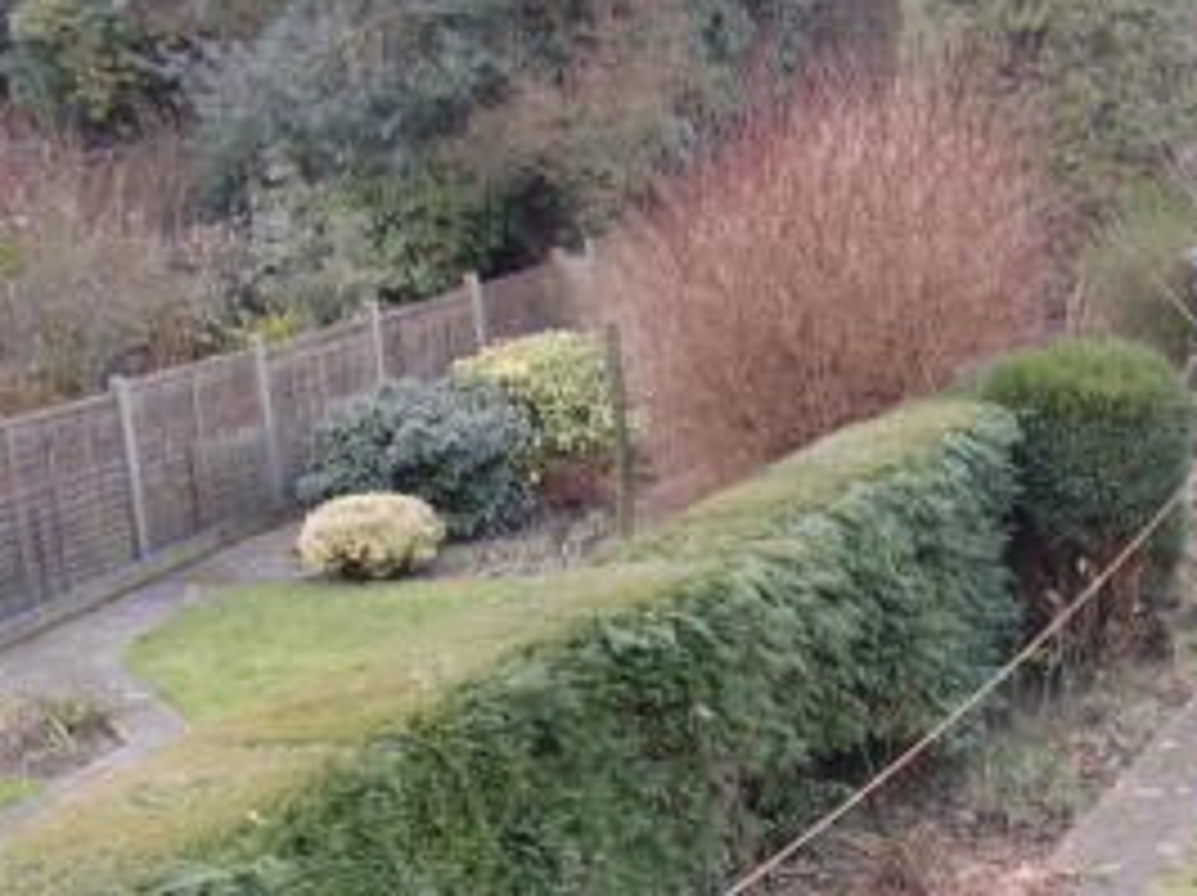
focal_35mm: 79
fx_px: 2729
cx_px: 1136
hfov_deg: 23.9
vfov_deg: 18.3
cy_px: 799
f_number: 2.8
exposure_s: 1/60
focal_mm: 6.3
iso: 64
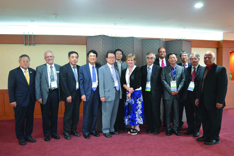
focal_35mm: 30
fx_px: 195
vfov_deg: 43.5
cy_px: 78
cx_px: 117
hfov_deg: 62.0
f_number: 3.8
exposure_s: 1/60
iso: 3200
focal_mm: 20
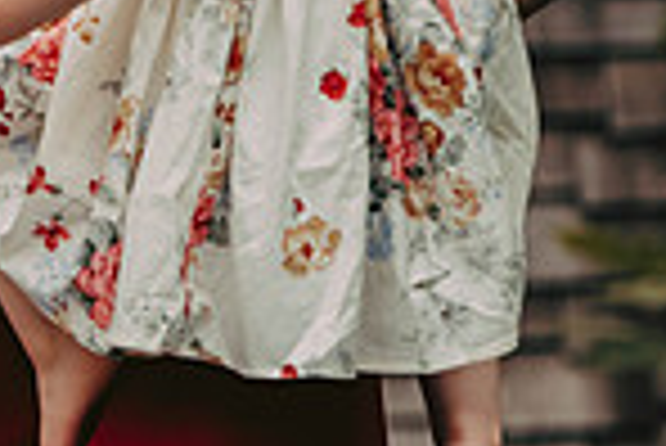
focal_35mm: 529
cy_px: 133
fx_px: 9796
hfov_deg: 3.9
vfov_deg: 2.6
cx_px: -342
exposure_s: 1/4000
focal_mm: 135
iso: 640
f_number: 2.8
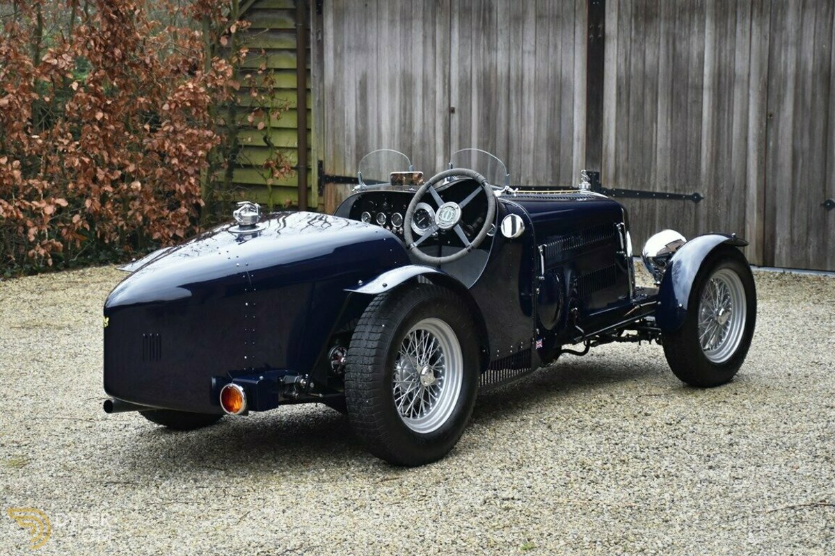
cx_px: 418
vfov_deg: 18.2
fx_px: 1739
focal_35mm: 75
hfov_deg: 27.0
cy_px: 278
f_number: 4.8
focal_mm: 50
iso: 800
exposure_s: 1/125
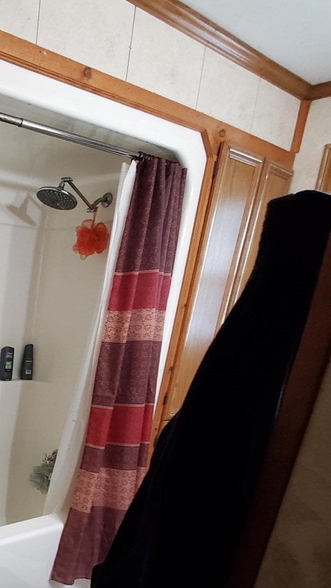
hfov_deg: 34.4
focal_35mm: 27
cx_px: -65
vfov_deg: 66.0
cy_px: 433
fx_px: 422
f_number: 2.2
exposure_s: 1/30
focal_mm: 1.8
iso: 500
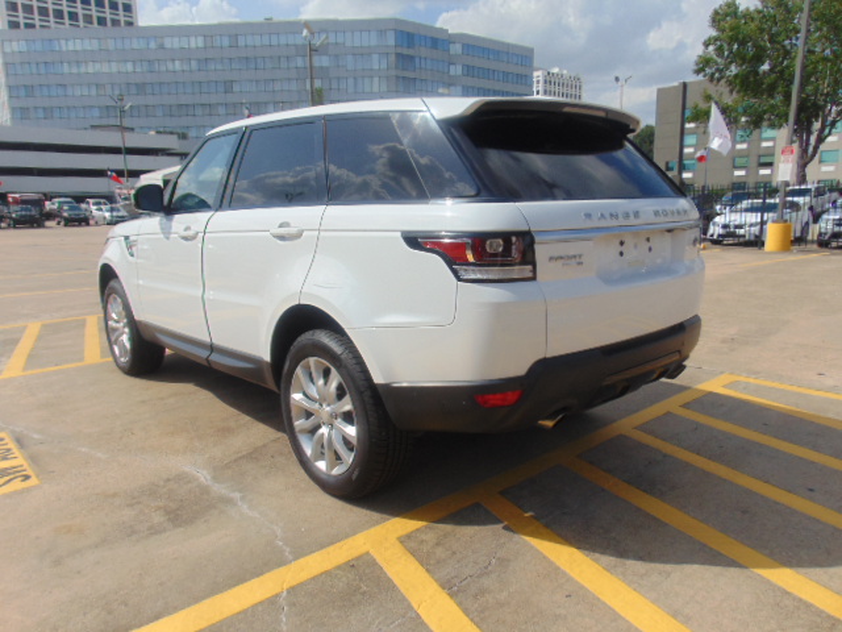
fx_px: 608
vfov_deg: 54.9
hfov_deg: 69.4
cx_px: 421
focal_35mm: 25
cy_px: 316
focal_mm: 4.5
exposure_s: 1/400
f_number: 7.7
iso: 80
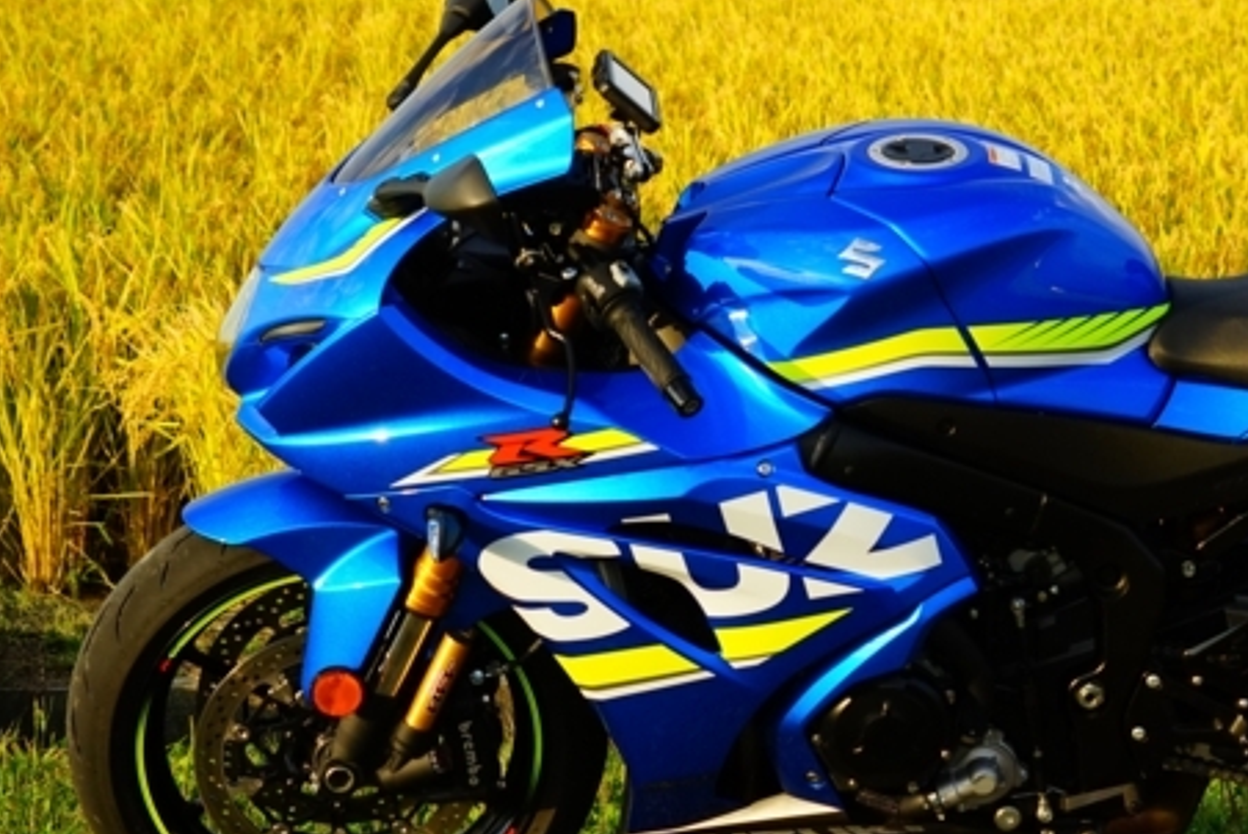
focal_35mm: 122
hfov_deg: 16.7
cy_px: 342
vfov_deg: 11.2
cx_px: 983
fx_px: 4232
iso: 1000
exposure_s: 1/1000
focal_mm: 69
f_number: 8
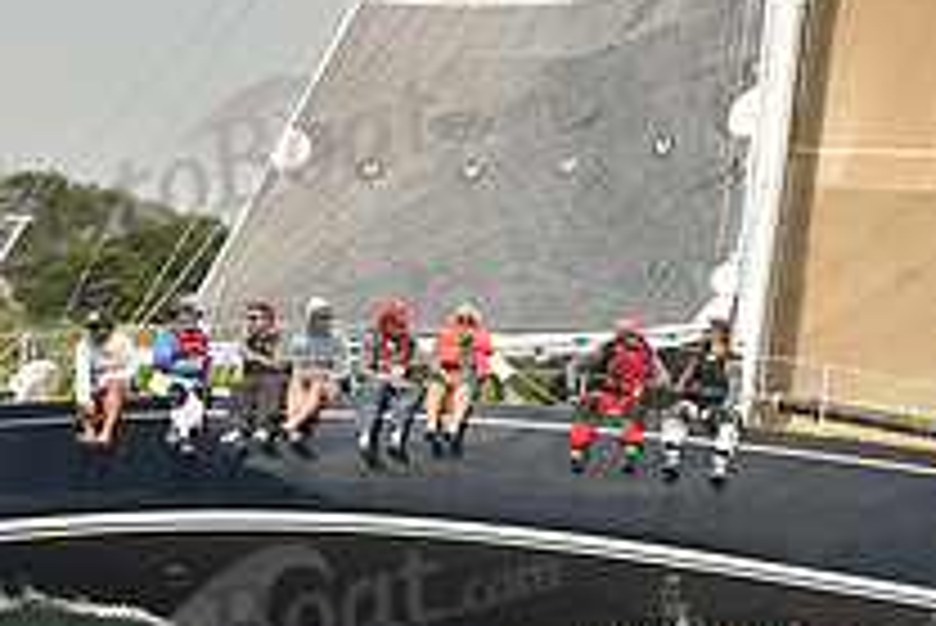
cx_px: 796
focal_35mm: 265
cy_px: 340
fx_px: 6895
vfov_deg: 5.2
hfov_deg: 7.7
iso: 250
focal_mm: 95
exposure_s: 1/640
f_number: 5.6
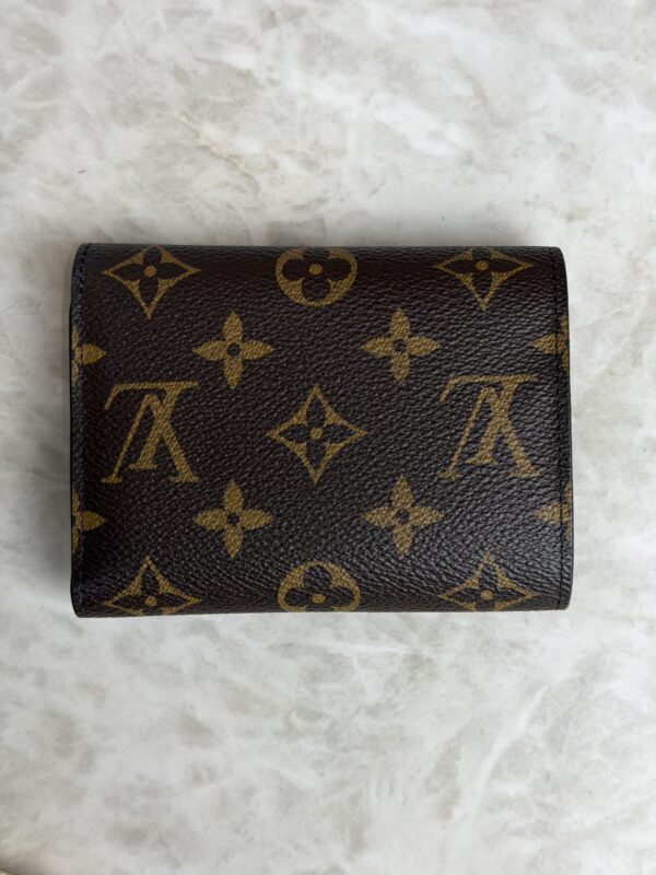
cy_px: 438
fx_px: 1213
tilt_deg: -88.9
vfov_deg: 39.7
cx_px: 328
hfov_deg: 30.3
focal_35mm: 48
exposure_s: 1/120
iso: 64
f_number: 1.78
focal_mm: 6.76
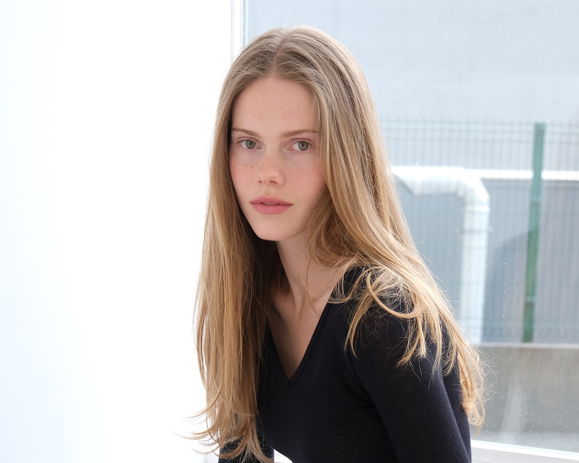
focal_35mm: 83
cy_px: 526
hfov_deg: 23.0
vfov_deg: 17.8
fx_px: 1422
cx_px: 295
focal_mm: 30.2
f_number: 4
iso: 250
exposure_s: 1/125
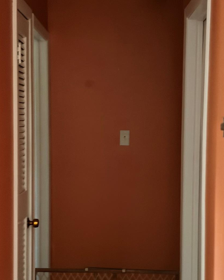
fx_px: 621
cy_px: 164
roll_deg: -0.1
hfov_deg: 20.4
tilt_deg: -3.7
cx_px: 131
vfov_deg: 25.3
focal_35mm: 75
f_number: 1.6
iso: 500
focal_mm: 5.96
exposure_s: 1/18
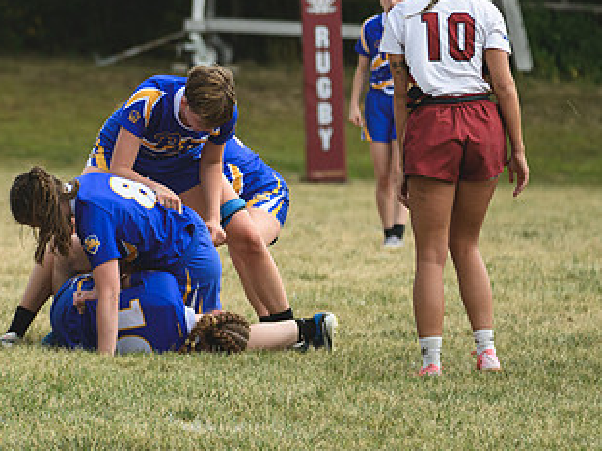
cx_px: 69
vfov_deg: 2.3
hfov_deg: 3.1
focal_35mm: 644
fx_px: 11200
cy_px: 85
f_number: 5.3
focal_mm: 240
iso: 400
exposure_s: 1/1000
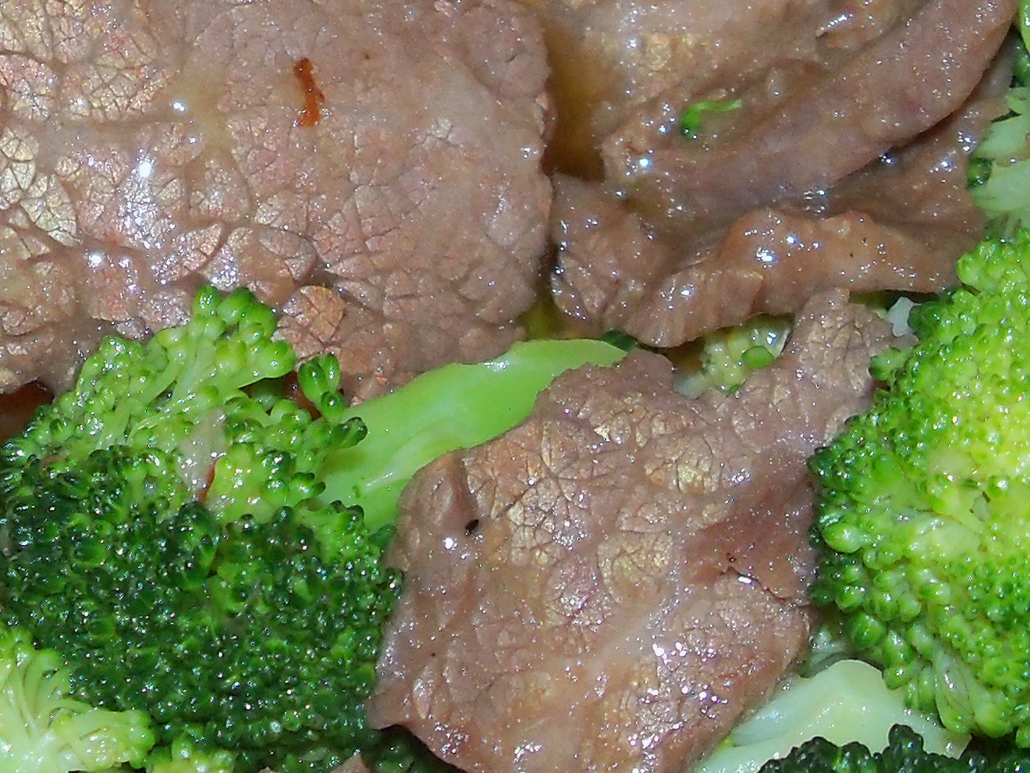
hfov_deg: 12.0
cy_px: 173
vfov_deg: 9.1
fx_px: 4850
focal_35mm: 163
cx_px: 6
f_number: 4
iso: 200
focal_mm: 10.5
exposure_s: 1/30
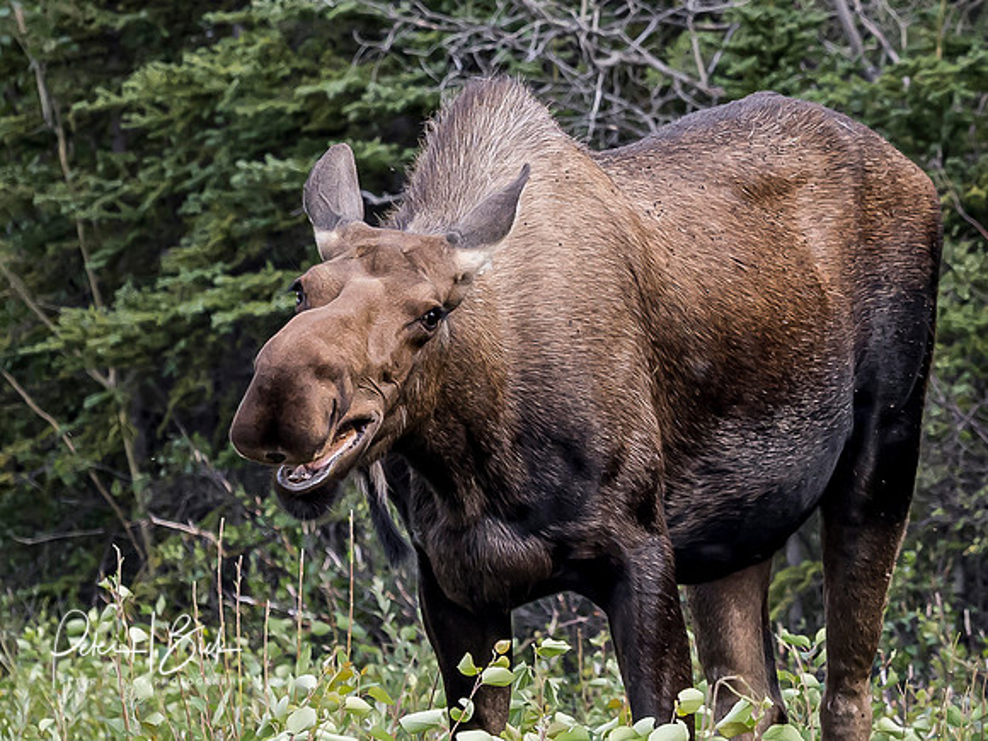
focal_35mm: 654
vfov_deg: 2.3
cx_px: 788
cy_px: 90
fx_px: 18661
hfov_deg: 3.0
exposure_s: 1/500
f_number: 5
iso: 400
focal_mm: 110
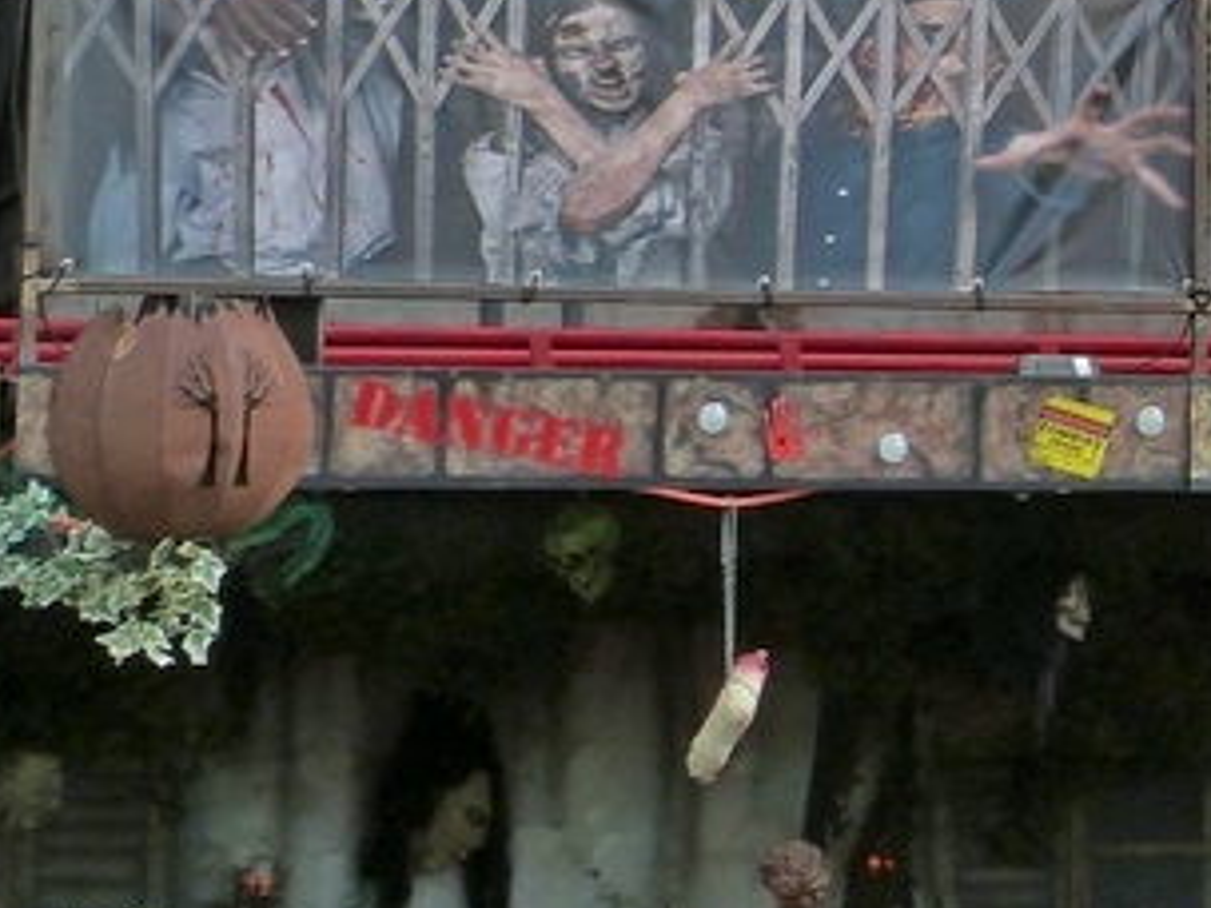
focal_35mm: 184
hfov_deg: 10.3
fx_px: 6437
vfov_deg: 7.9
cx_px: 1948
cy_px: -382
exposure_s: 1/250
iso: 160
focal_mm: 10
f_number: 5.6
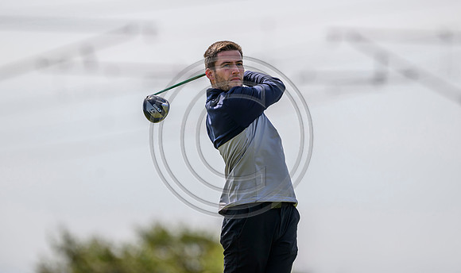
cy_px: 103
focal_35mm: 457
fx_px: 5666
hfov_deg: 4.7
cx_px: 255
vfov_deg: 2.8
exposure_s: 1/5000
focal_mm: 400
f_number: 4
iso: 500
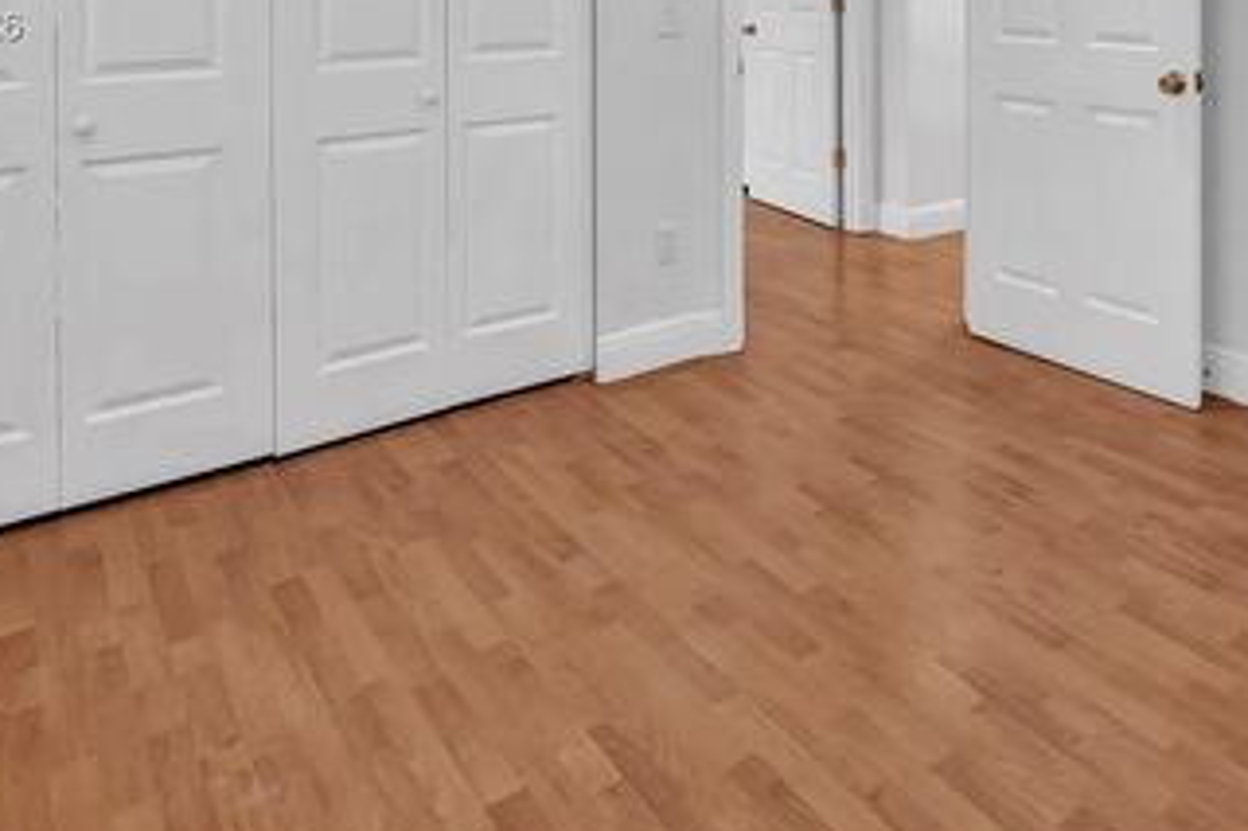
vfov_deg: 41.3
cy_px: 29
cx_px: 784
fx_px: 970
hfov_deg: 64.5
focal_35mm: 28
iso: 400
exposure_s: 1/20
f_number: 8
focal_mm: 14
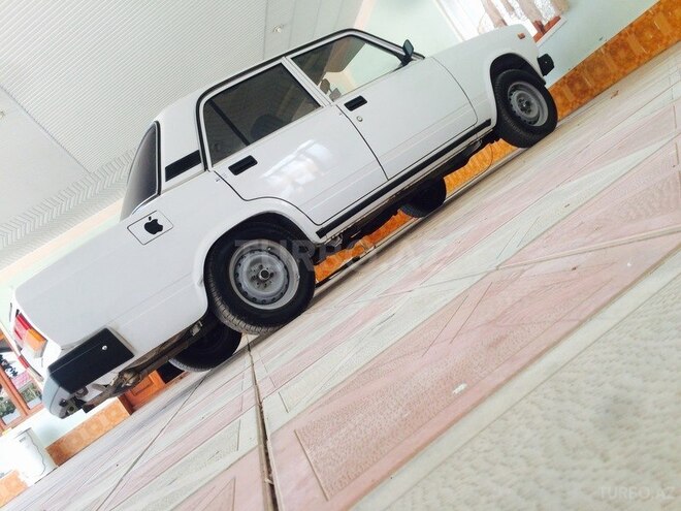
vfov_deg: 48.2
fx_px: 571
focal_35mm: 29
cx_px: 340
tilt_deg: -1.2
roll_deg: +34.5
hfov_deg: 61.7
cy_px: 256
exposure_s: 1/100
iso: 50
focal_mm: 4.15
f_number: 2.2
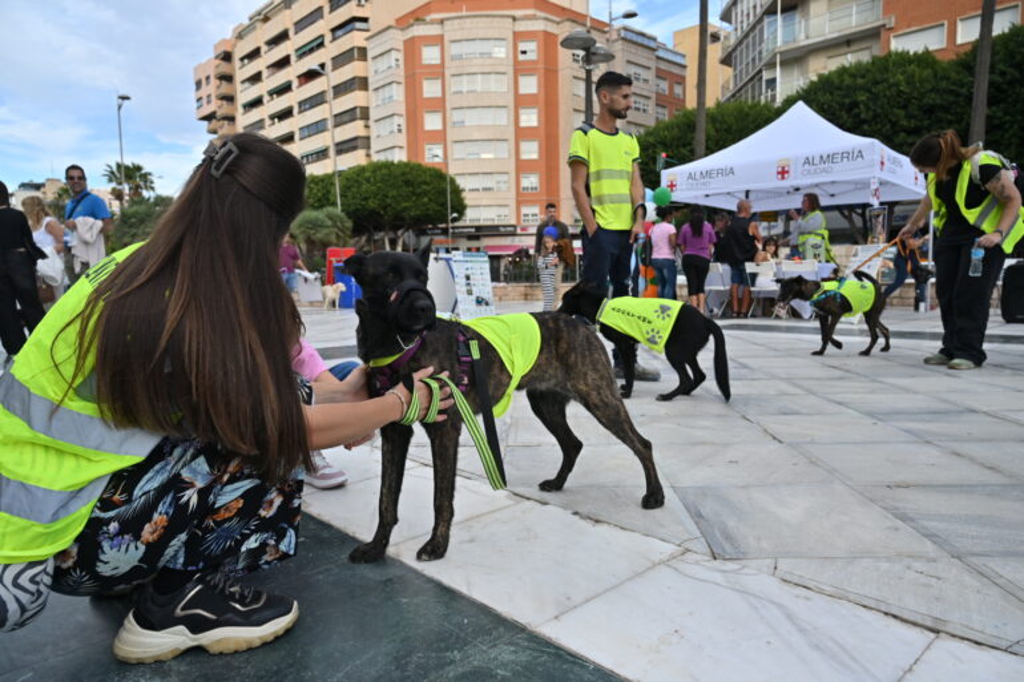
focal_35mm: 24
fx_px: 682
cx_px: 512
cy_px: 341
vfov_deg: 53.1
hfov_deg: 73.8
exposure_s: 1/1000
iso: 400
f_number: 5
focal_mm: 24
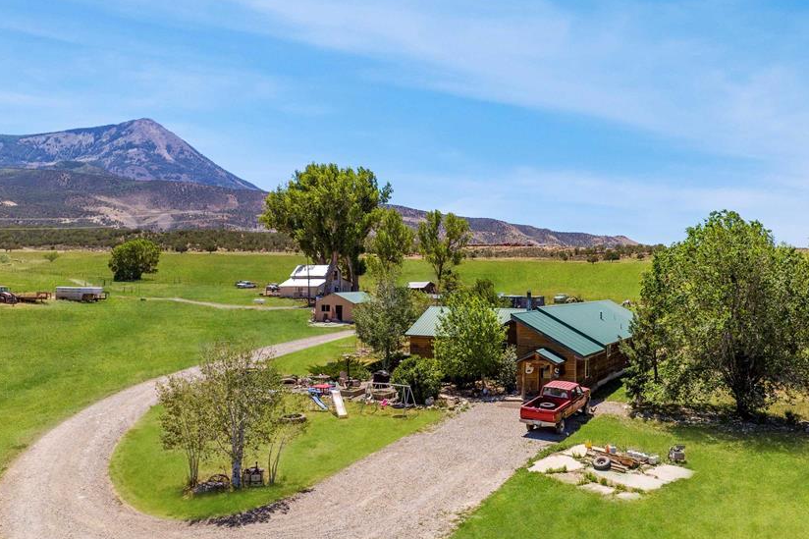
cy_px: 279
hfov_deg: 59.8
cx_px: 481
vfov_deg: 42.3
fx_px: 696
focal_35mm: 31
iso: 100
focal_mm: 12.29
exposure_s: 1/25
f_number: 2.8
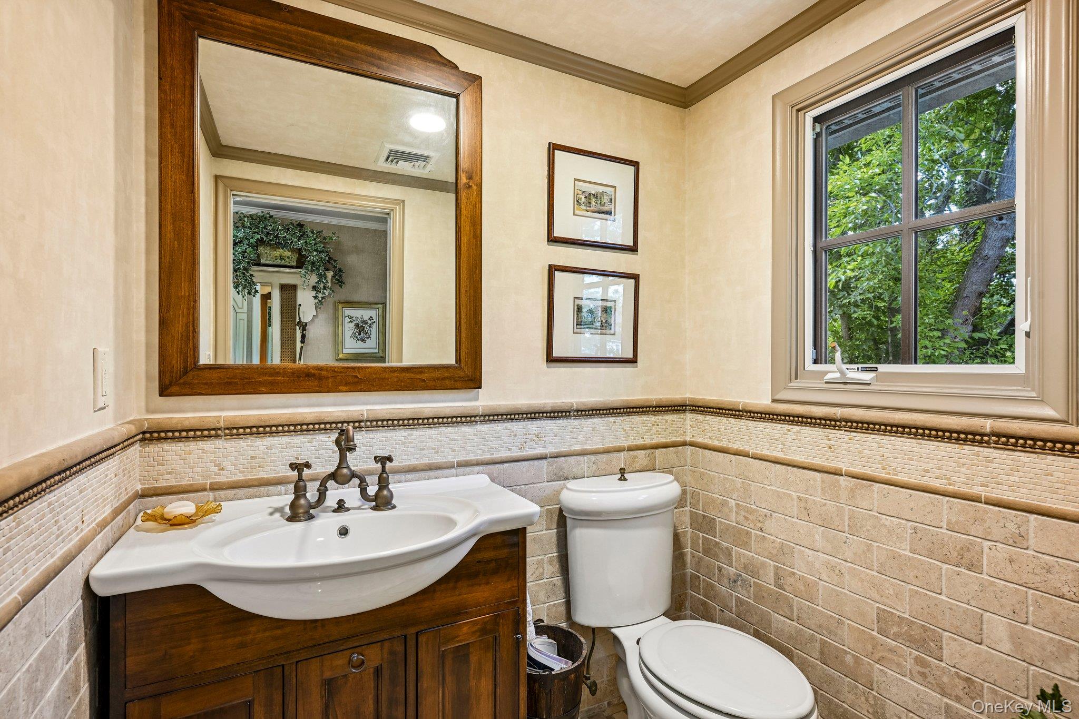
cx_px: 540
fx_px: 509
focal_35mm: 17
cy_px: 360
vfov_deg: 70.4
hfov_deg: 93.3
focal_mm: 17
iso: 160
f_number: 9
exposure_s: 1/3.33
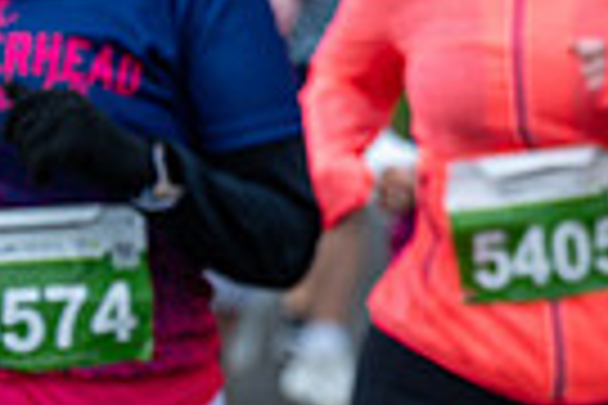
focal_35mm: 300
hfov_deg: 6.8
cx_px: 973
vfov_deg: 4.6
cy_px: 205
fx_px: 5066
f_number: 2.8
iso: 400
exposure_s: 1/1250
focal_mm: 70
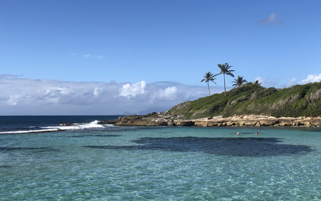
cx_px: 160
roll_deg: +1.2
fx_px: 490
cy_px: 119
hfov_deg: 36.3
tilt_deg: +0.1
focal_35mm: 56
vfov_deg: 23.1
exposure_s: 1/1656
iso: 16
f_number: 2.4
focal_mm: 6
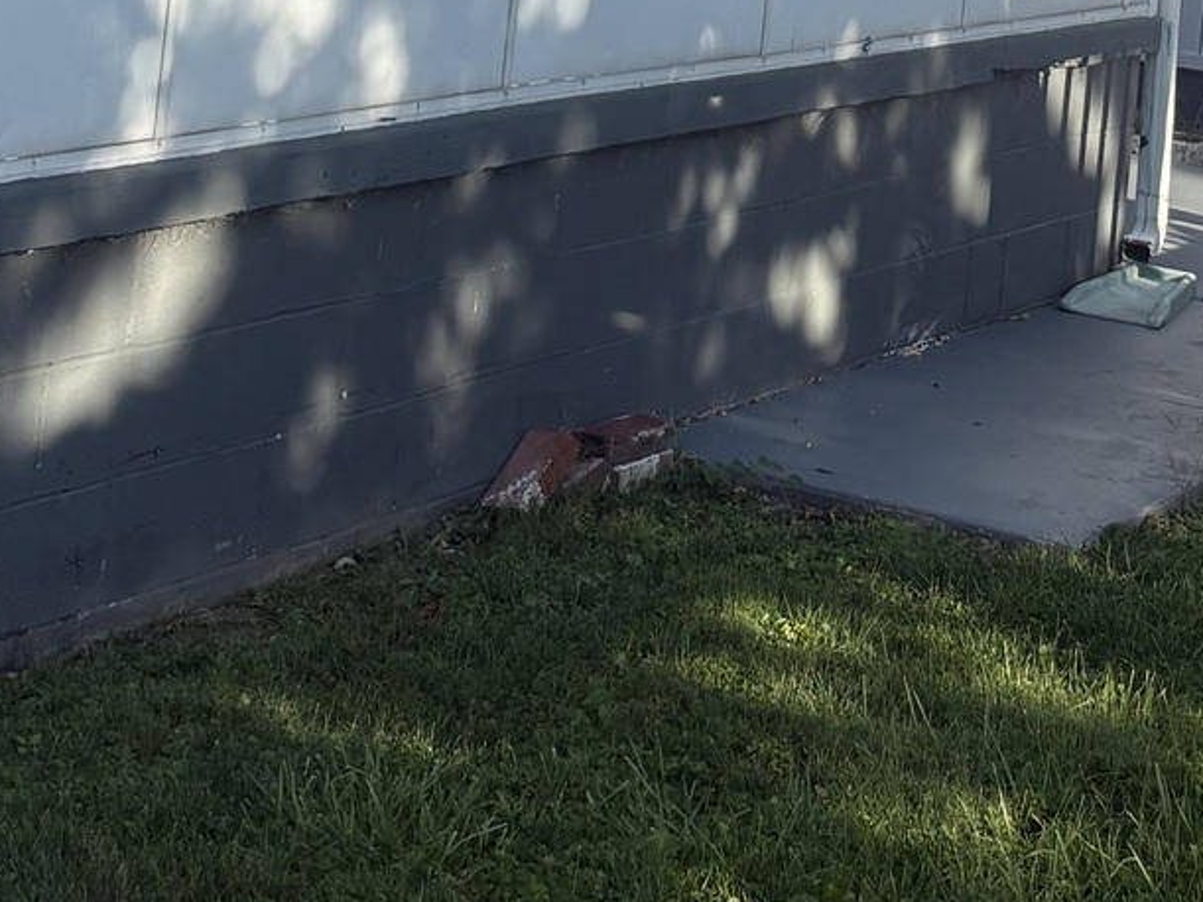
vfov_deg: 14.2
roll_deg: -5.8
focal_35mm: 98
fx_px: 3405
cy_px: -433
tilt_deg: +1.8
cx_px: 931
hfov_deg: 19.9
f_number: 1.6
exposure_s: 1/1311
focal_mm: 5.96
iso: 50
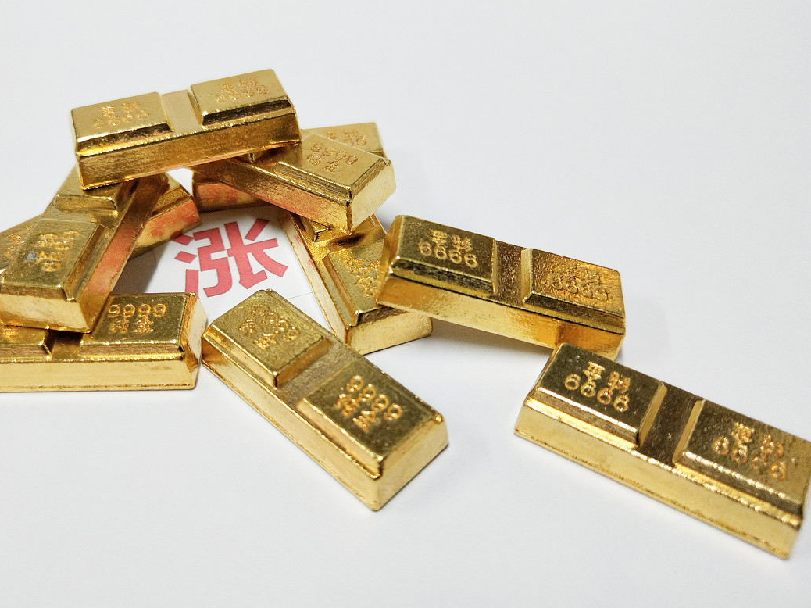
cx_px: 352
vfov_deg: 38.6
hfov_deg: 50.0
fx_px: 867
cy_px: 278
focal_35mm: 37
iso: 143
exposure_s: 1/100
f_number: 1.8
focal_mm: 3.95
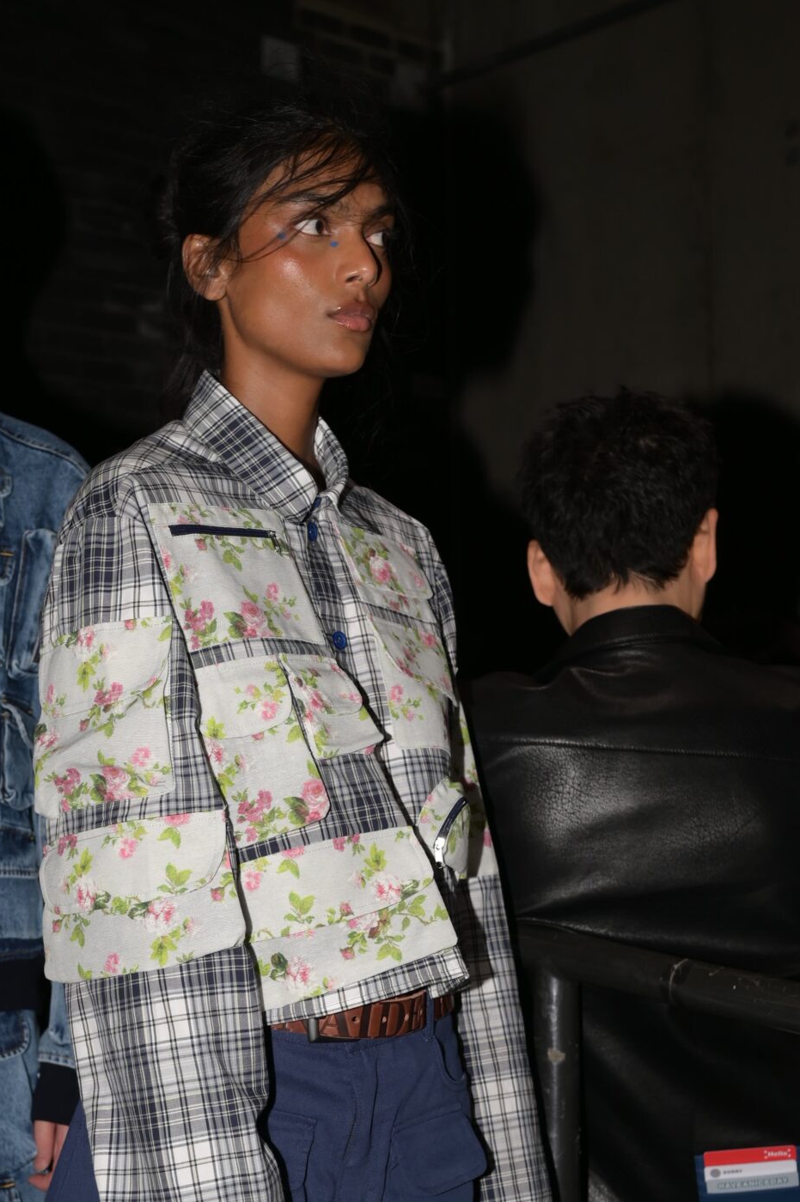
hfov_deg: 21.1
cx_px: 225
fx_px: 2137
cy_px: 892
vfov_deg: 30.9
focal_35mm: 64
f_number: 4
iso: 100
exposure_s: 1/800
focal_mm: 35
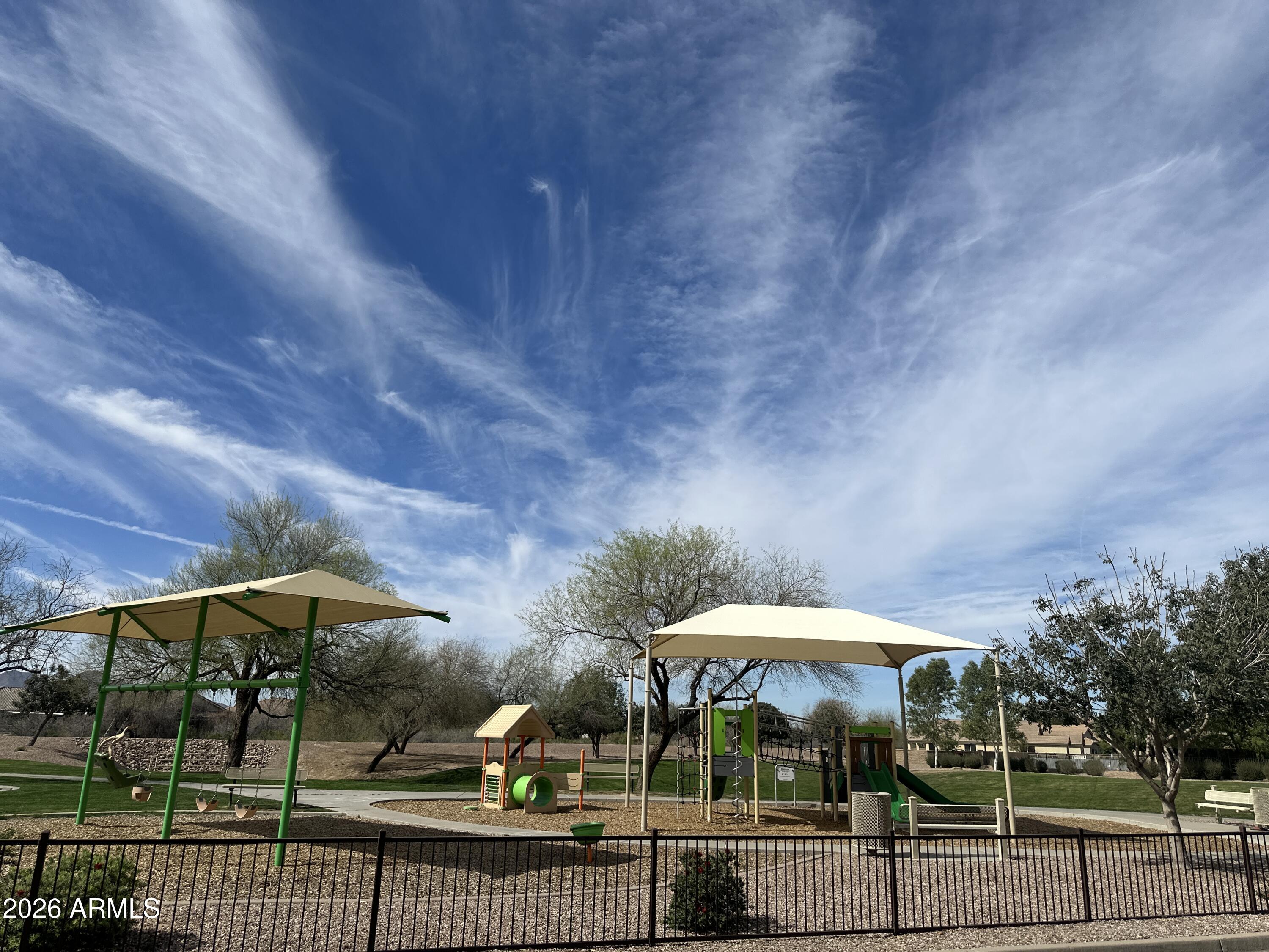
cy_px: 476
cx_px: 634
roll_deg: -0.7
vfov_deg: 56.8
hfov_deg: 71.6
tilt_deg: +17.6
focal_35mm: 24
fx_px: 880
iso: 80
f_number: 1.78
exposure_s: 1/8929
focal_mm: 6.86
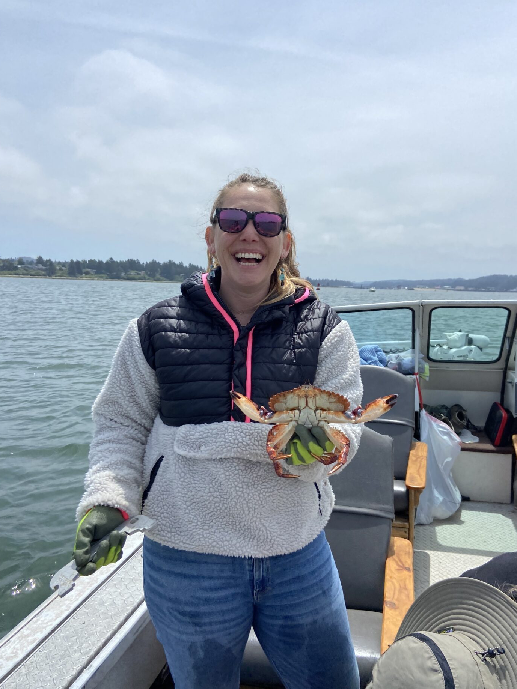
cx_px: 283
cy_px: 342
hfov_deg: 48.2
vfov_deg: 61.7
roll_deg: -1.1
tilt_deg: -5.1
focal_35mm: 29
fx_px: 577
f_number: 1.8
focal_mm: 4.25
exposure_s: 1/5747
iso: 32
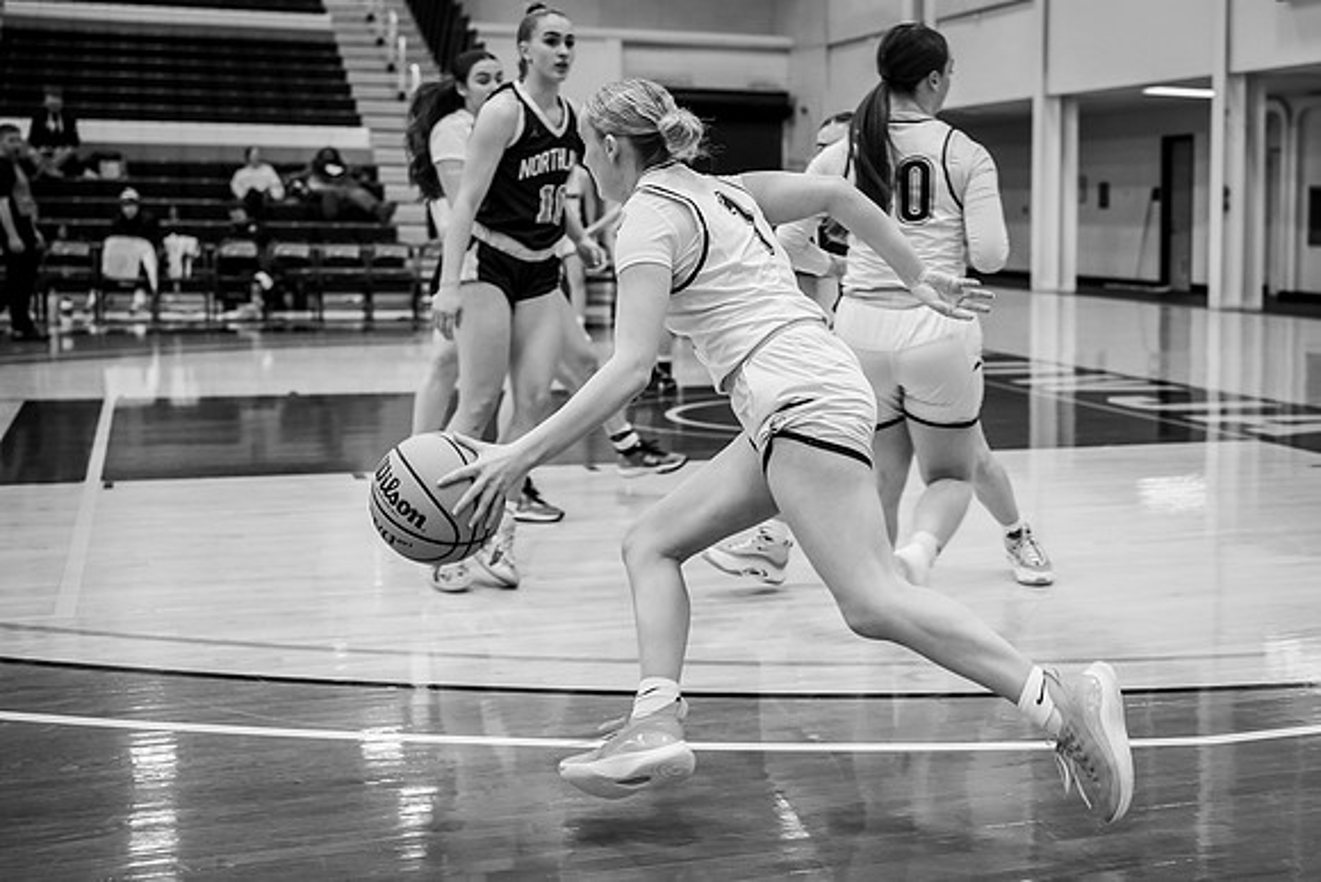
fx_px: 1855
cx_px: 954
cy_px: 348
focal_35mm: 51
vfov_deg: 26.7
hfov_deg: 38.4
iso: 1250
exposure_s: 1/640
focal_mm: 35
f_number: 2.5
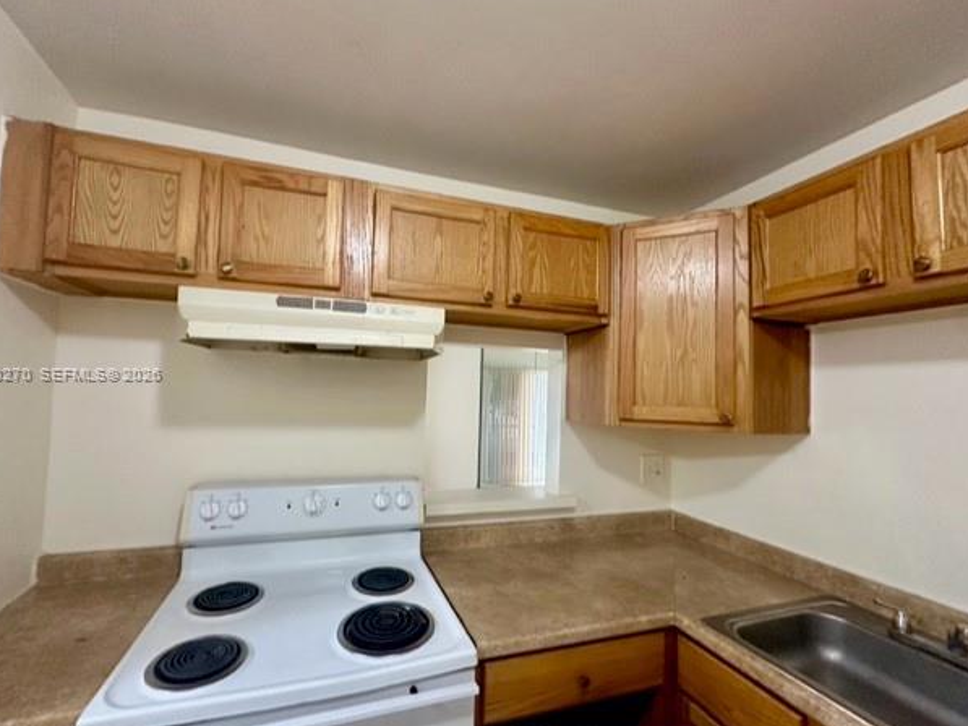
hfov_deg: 98.1
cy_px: 374
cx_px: 457
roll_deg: -1.2
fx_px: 420
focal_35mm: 15
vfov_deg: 81.7
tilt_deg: +3.4
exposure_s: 1/60
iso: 500
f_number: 2.2
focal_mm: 2.22
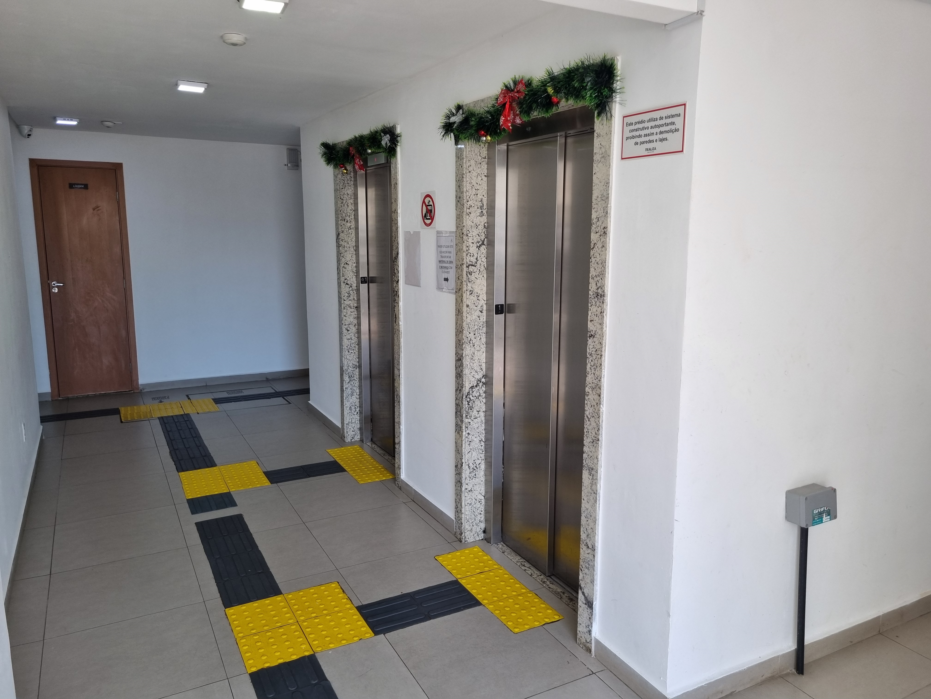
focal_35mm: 26
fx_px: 699
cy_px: 350
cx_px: 466
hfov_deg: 67.3
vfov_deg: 53.1
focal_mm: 5.4
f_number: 1.8
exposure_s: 1/120
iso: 50
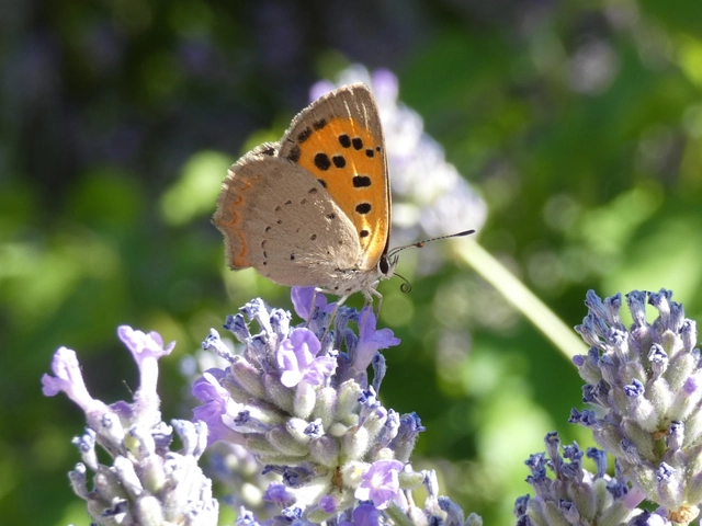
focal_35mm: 125
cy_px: 263
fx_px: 2535
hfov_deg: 15.8
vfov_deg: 11.9
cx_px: 351
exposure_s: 1/80
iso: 100
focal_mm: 22.4
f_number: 5.2
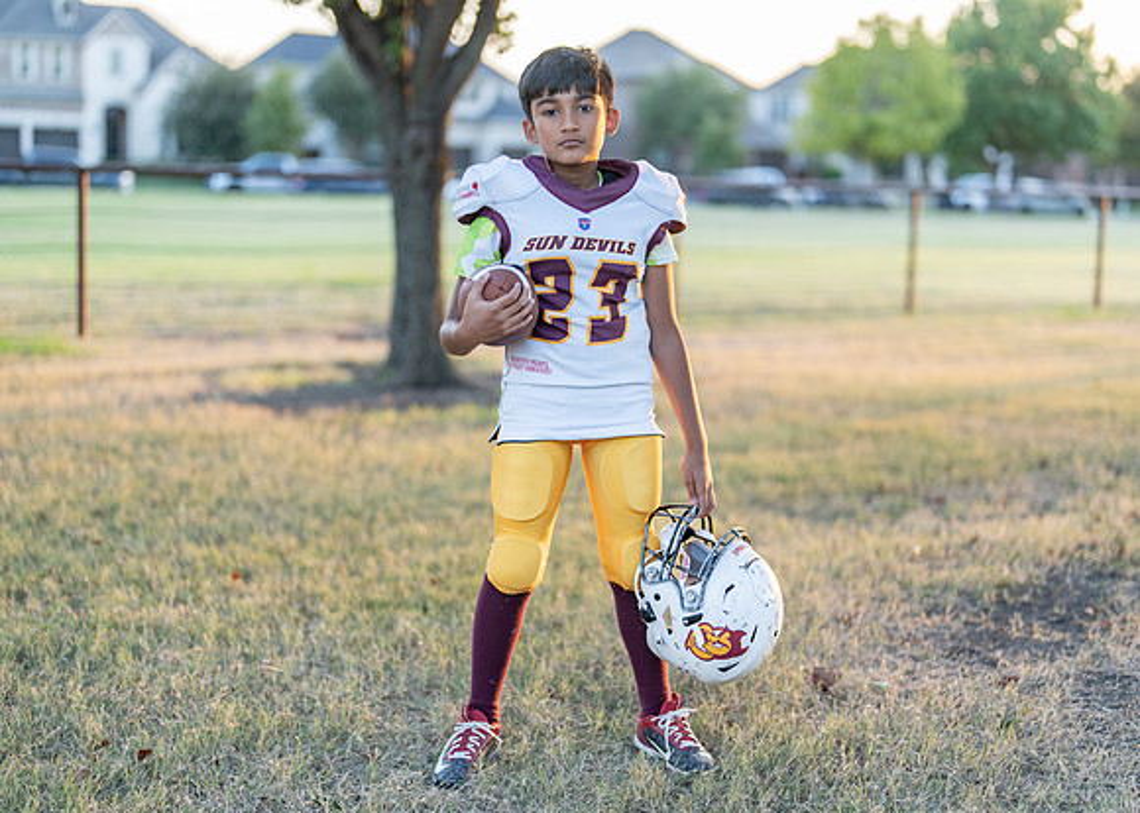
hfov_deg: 34.5
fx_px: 1835
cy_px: 432
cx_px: 618
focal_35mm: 57
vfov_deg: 25.0
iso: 160
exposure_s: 1/500
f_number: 1.2
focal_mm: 50
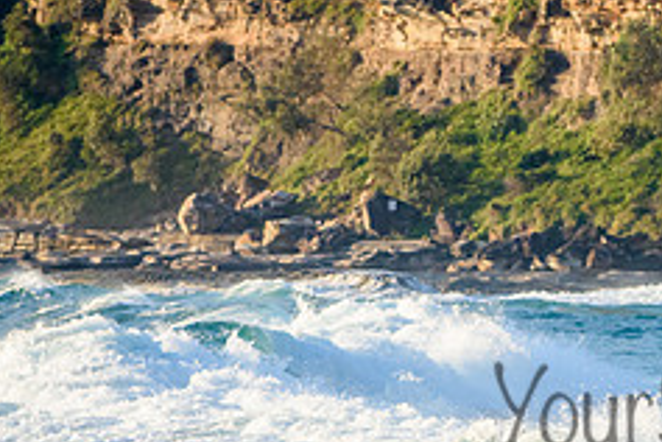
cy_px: 382
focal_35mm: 579
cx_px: 782
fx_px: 10646
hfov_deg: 3.6
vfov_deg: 2.4
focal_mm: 155
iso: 900
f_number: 5.6
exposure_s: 1/2000
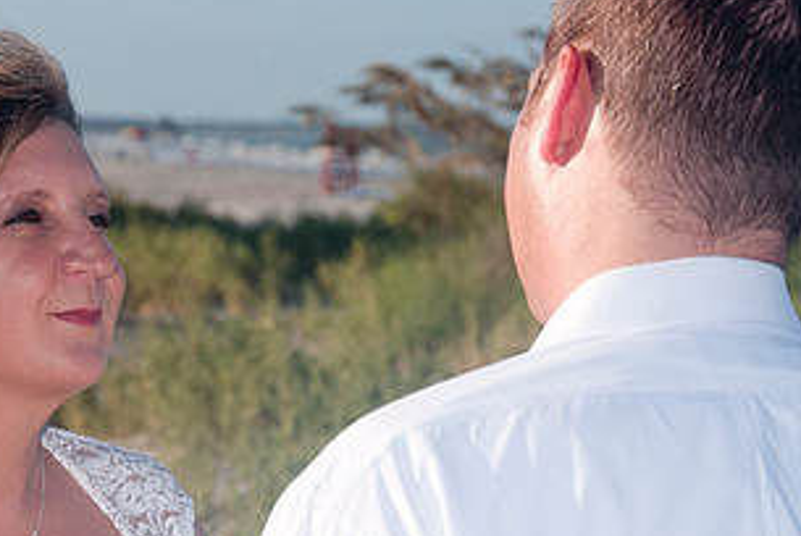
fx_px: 6815
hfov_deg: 6.7
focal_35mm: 306
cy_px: 282
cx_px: 311
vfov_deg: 4.5
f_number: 11
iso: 100
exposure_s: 1/250
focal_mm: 105
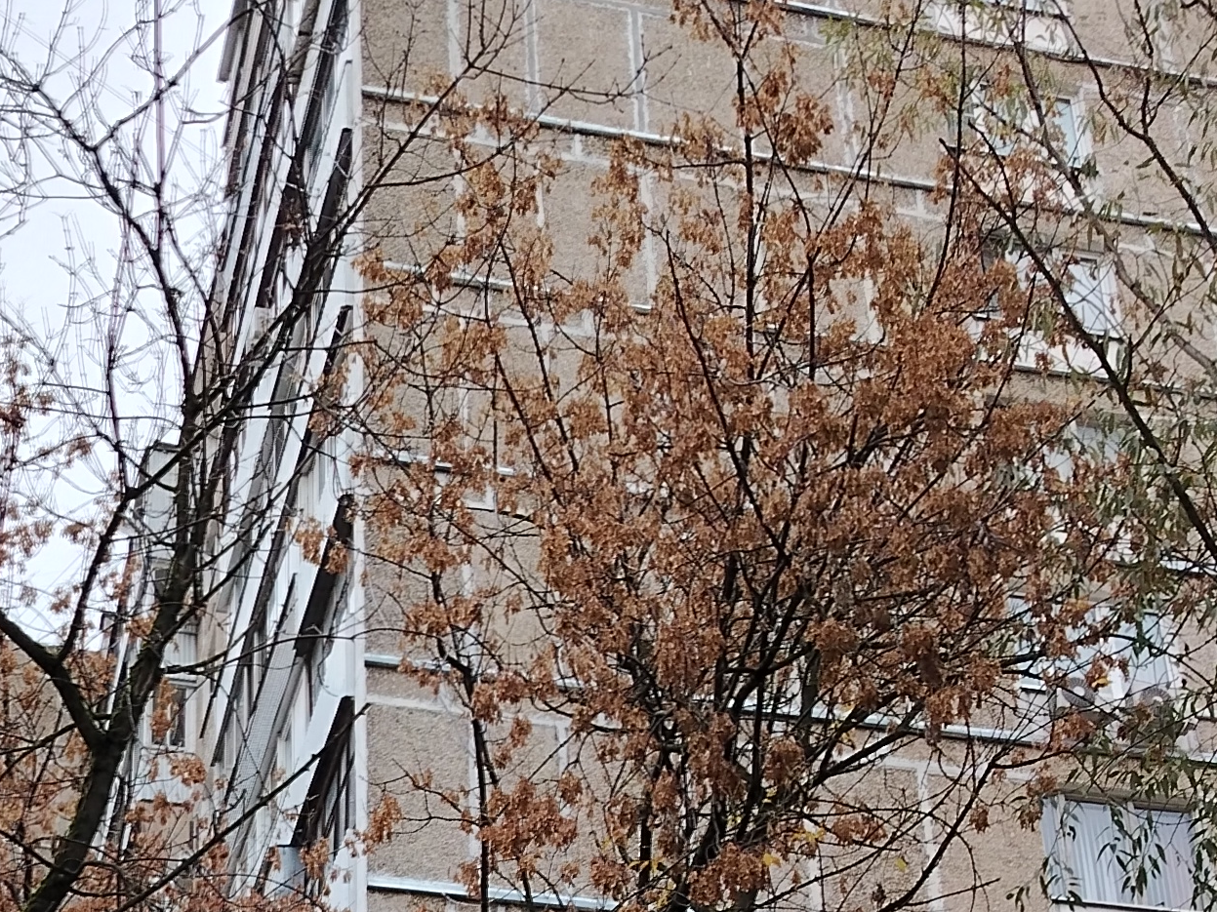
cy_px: 1197
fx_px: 2707
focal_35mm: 77
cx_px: 395
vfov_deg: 17.9
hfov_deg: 25.2
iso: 100
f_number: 1.75
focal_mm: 5.25
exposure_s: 1/144
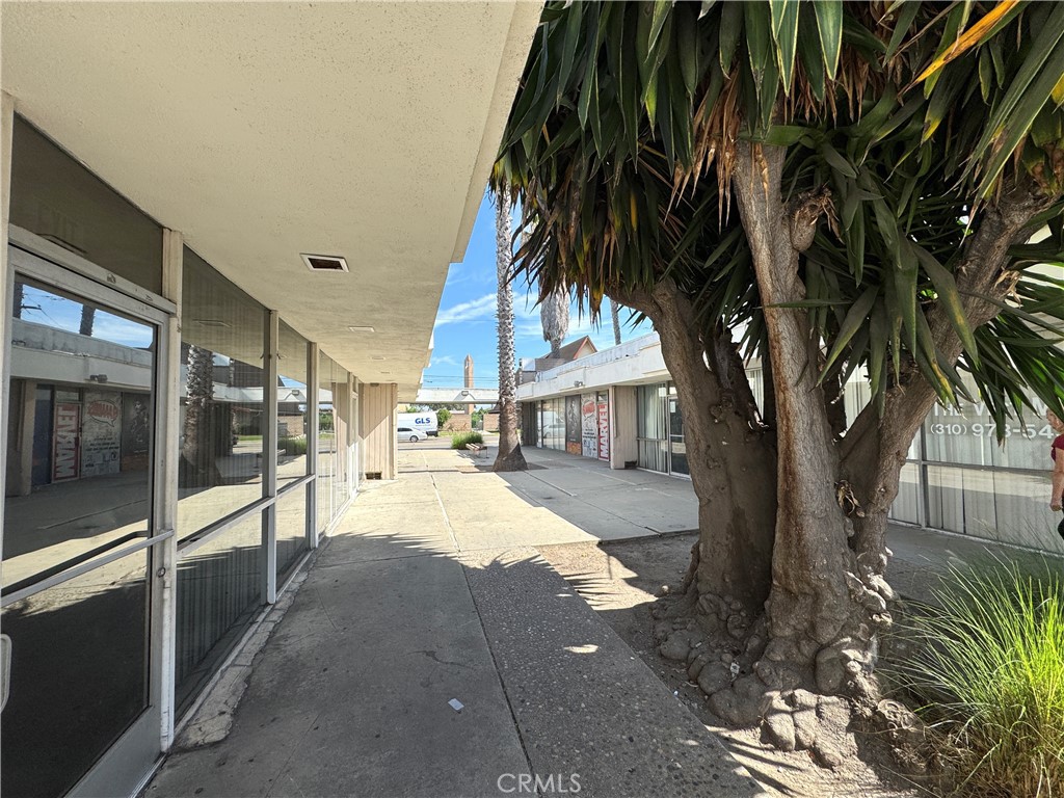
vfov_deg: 85.7
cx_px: 532
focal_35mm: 14
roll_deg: -2.0
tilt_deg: +1.3
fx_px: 430
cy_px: 399
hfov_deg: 102.1
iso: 50
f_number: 2.2
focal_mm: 2.22
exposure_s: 1/1217
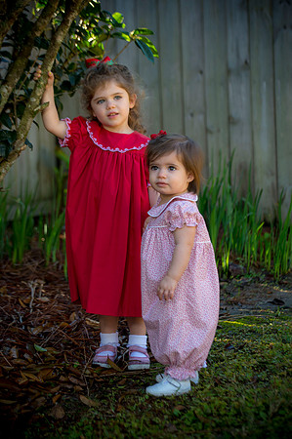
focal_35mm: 85
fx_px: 1036
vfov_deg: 23.9
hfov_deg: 16.0
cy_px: 220
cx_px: 146
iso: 320
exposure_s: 1/250
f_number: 4
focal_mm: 85
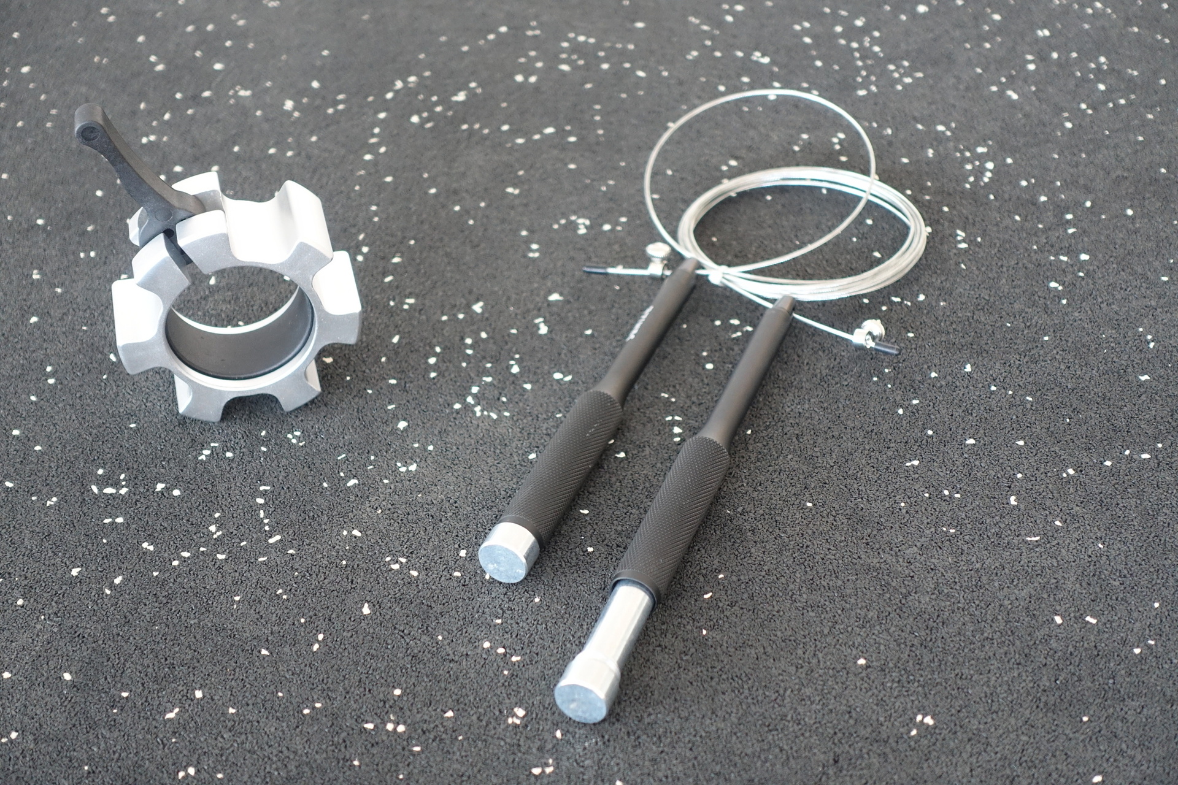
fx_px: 2290
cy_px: 392
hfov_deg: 28.8
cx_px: 589
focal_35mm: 70
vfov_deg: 19.5
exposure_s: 1/40
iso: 800
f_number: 2.8
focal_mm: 25.7
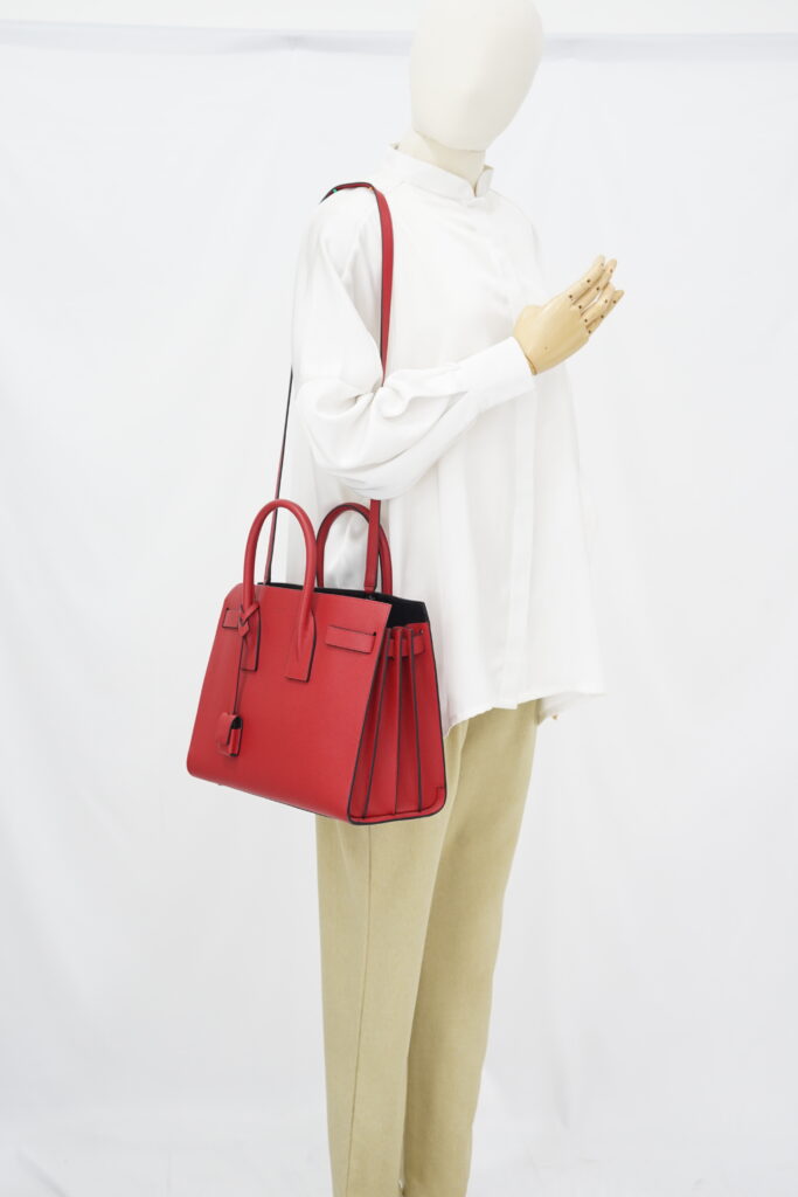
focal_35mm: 50
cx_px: 399
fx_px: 1662
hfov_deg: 27.0
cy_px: 598
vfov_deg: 39.6
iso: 640
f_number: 6.3
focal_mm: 50
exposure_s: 1/8
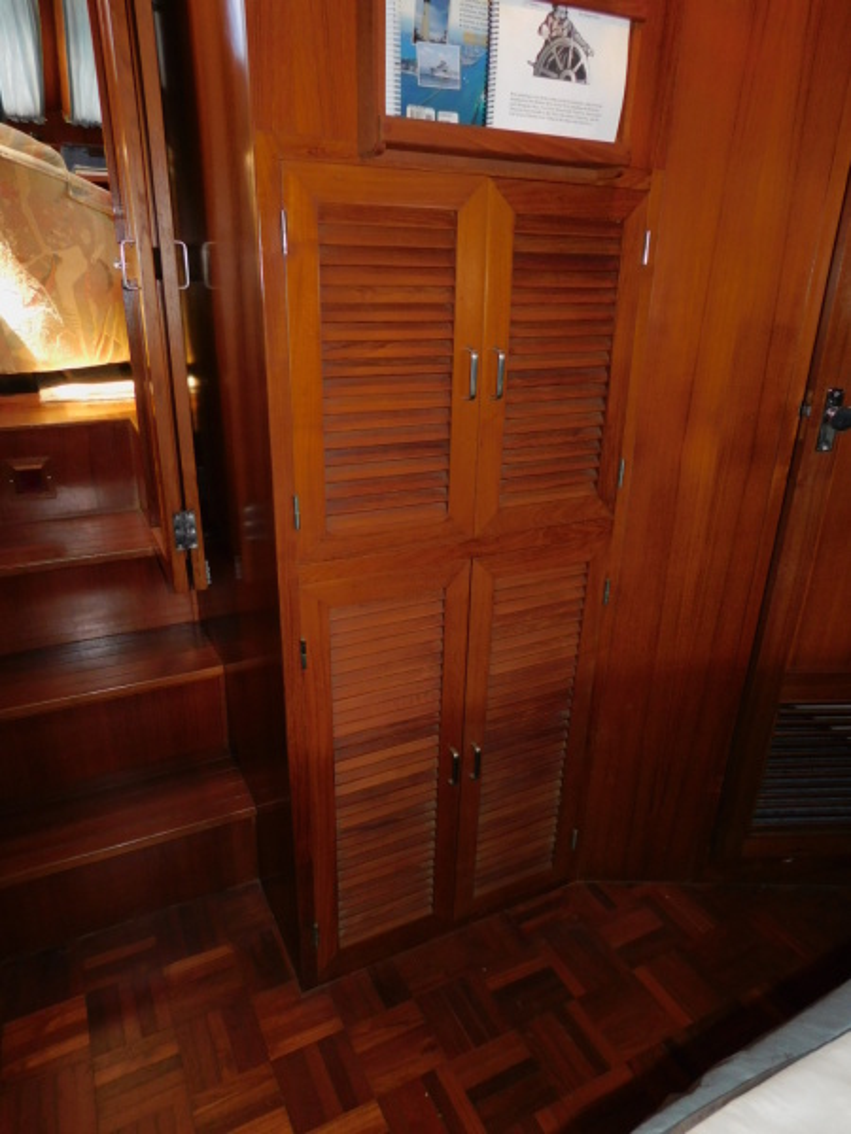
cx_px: 426
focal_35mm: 23
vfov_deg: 73.9
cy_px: 567
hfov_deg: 58.9
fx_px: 754
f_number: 3
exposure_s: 1/30
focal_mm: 4
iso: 200
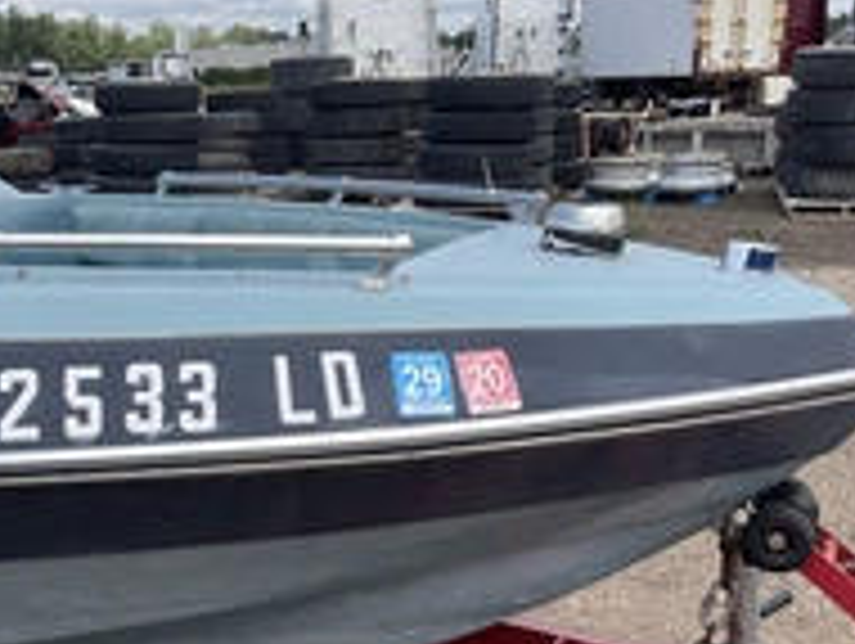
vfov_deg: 23.7
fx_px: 1509
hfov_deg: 31.0
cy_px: 509
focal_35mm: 61
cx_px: 198
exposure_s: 1/883
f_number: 1.8
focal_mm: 3
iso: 25
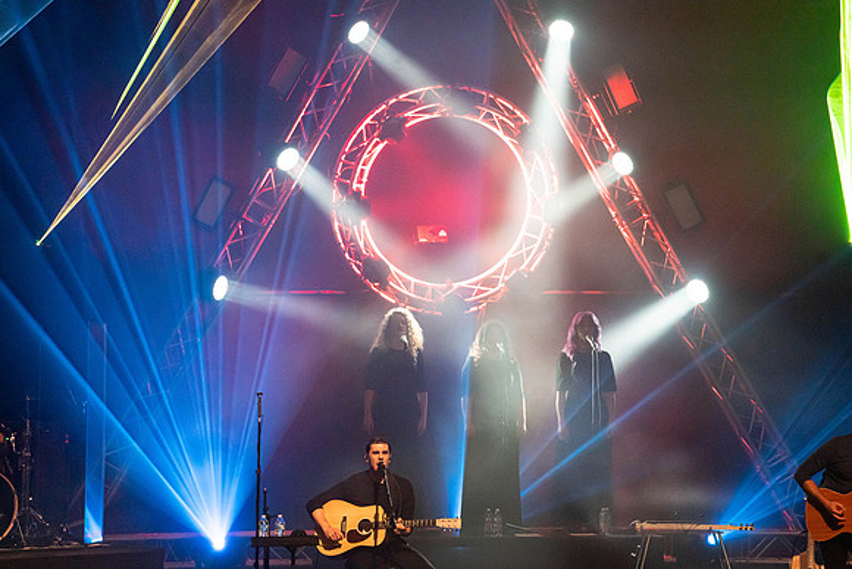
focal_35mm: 200
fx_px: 4734
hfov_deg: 10.3
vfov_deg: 6.9
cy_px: 284
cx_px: 426
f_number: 5.6
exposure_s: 1/250
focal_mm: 200
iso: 6400
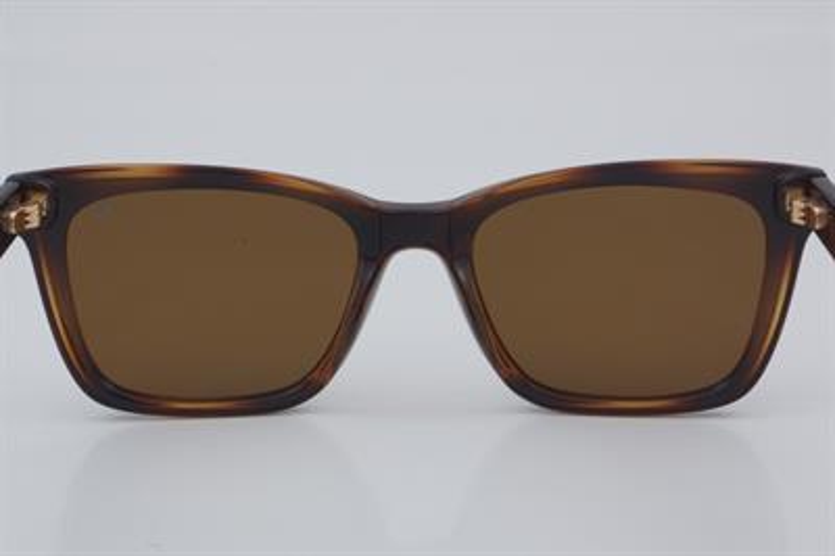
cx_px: 418
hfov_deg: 24.6
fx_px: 1912
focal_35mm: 82
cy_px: 278
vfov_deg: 16.5
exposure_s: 1/4
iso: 100
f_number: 32
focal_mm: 55
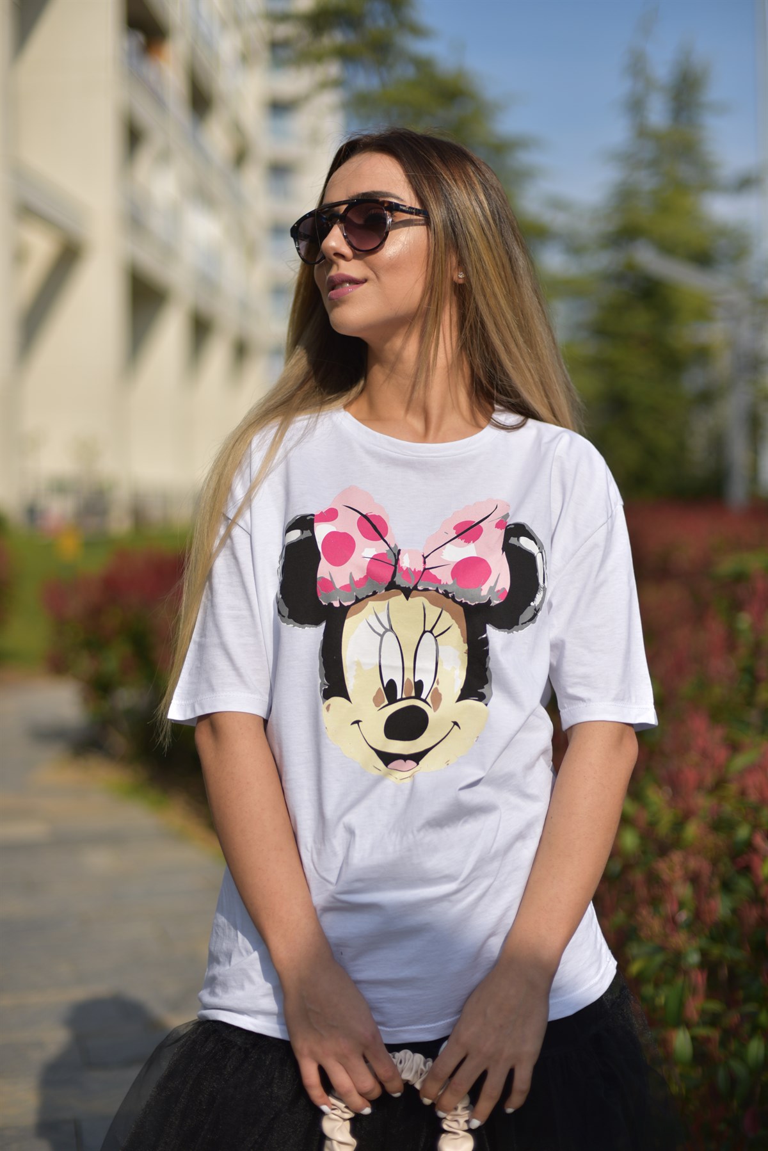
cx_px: 384
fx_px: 1599
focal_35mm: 50
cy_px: 576
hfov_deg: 27.0
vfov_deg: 39.6
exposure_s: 1/6400
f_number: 2
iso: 80
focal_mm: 50
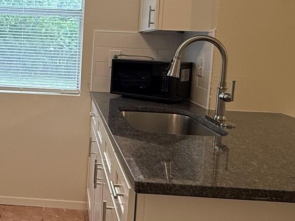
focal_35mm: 47
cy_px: 82
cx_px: 43
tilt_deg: -6.1
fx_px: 401
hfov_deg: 38.3
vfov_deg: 30.8
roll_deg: -2.2
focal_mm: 2.22
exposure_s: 1/120
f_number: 2.2
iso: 160
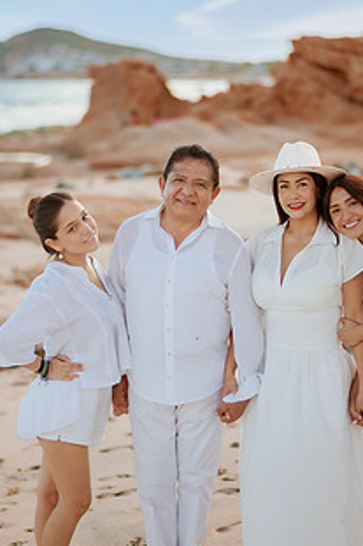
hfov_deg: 16.2
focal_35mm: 84
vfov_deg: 24.2
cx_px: 221
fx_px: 1272
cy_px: 279
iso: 200
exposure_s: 1/4000
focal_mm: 58
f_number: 1.4
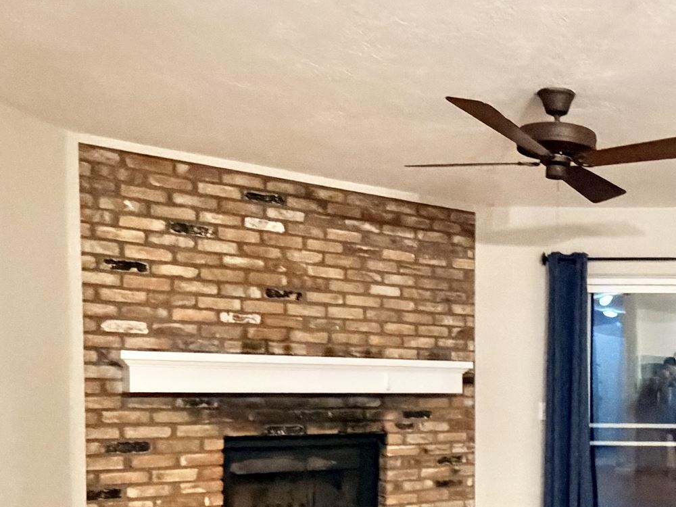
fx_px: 840
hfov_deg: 40.1
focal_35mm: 43
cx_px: 627
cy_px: 420
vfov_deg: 32.5
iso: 1000
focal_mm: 2.22
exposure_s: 1/60
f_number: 2.2
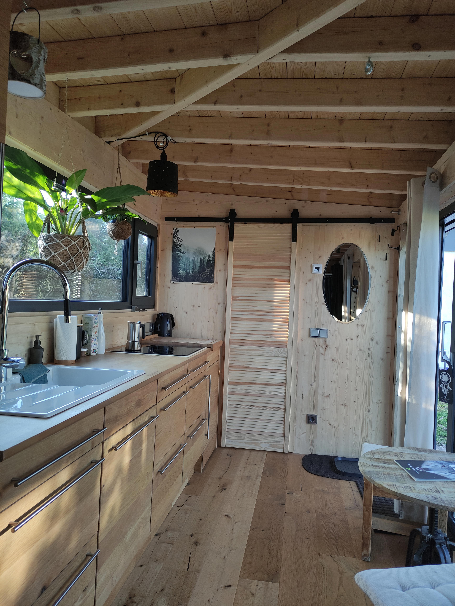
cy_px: 303
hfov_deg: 54.9
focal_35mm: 25
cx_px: 228
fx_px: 438
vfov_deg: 69.4
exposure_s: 1/100
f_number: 1.89
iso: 134
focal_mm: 5.43
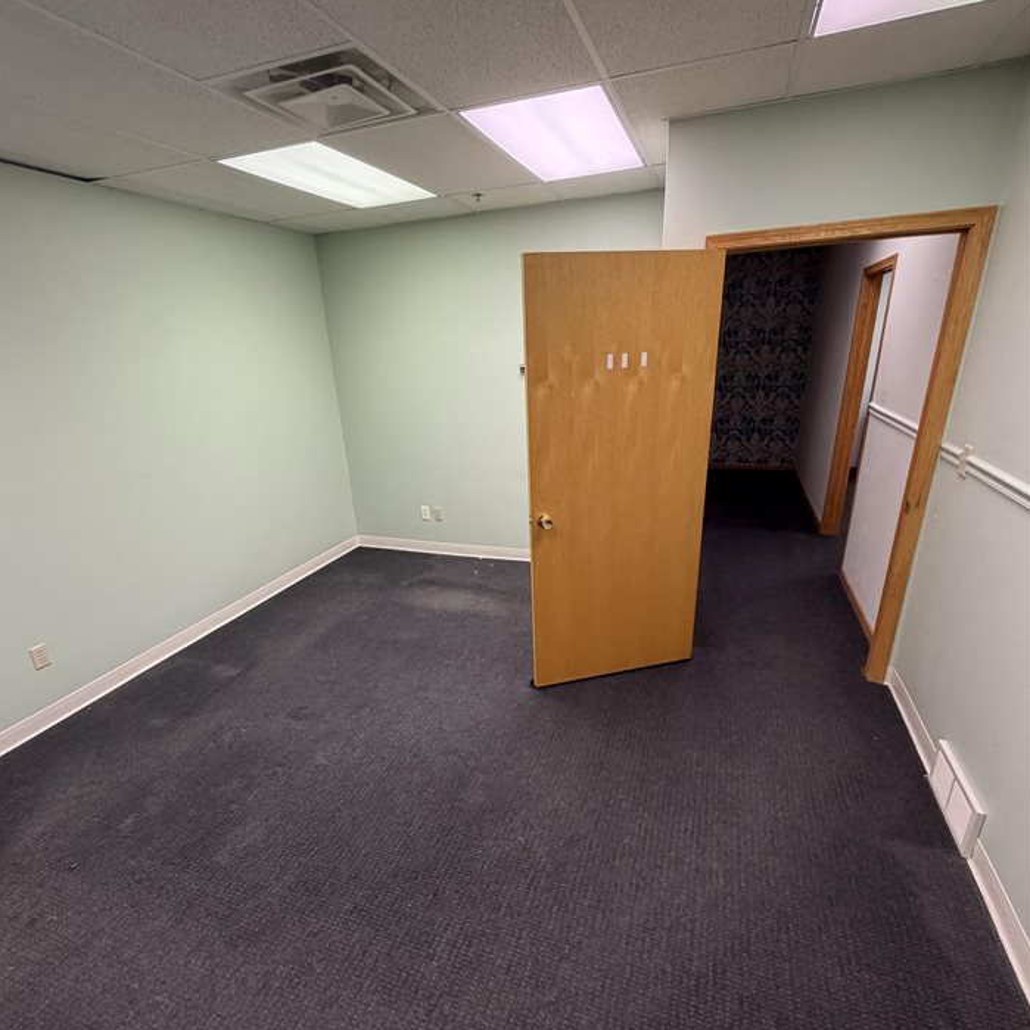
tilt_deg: -20.1
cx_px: 505
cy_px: 564
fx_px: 572
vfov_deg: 83.7
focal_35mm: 17
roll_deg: +3.0
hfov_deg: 84.0
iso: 320
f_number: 2.2
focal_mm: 2.22
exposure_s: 1/120
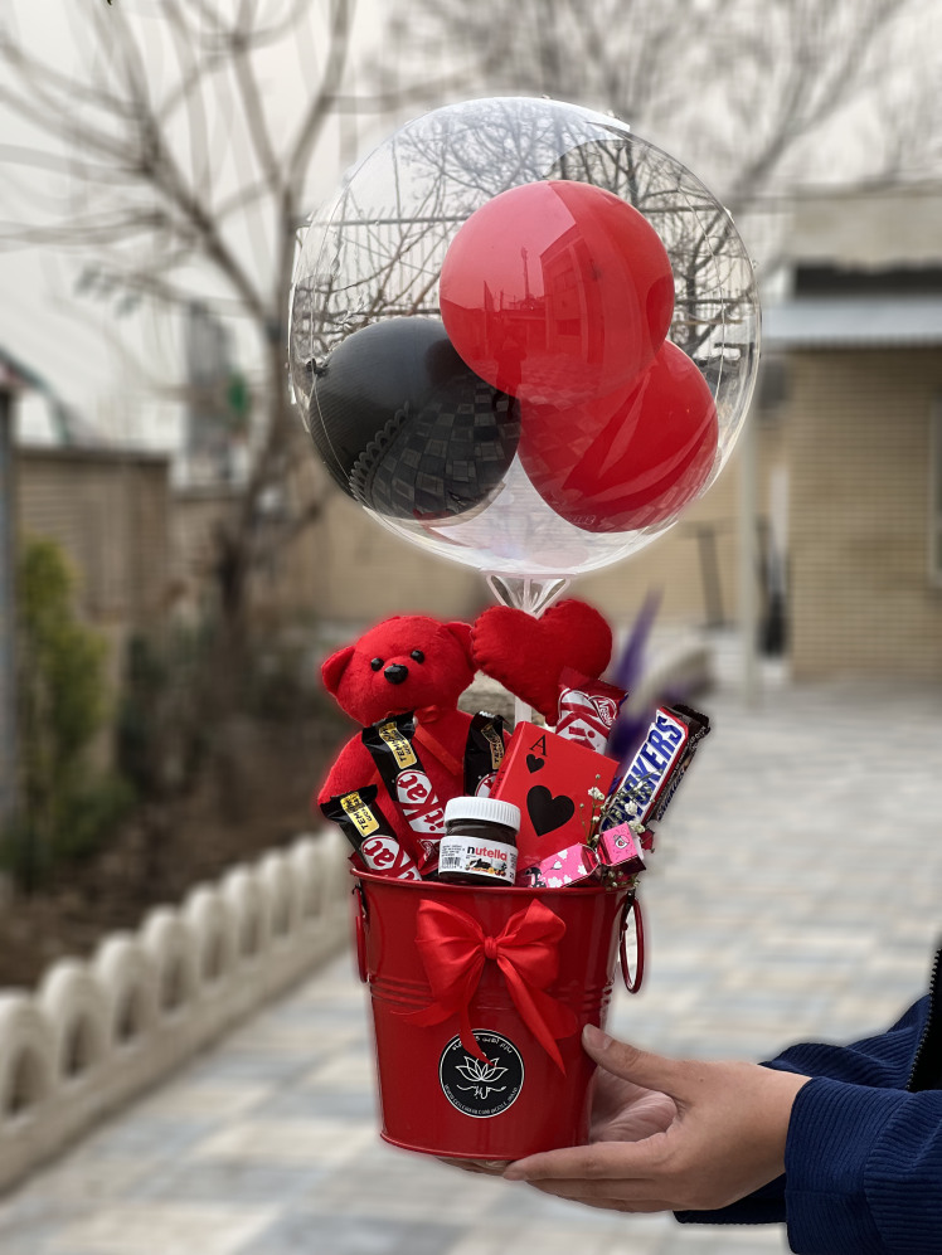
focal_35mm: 77
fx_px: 2793
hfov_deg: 19.1
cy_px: 628
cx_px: 471
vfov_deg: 25.3
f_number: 2.8
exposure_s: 1/121
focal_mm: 9
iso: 64
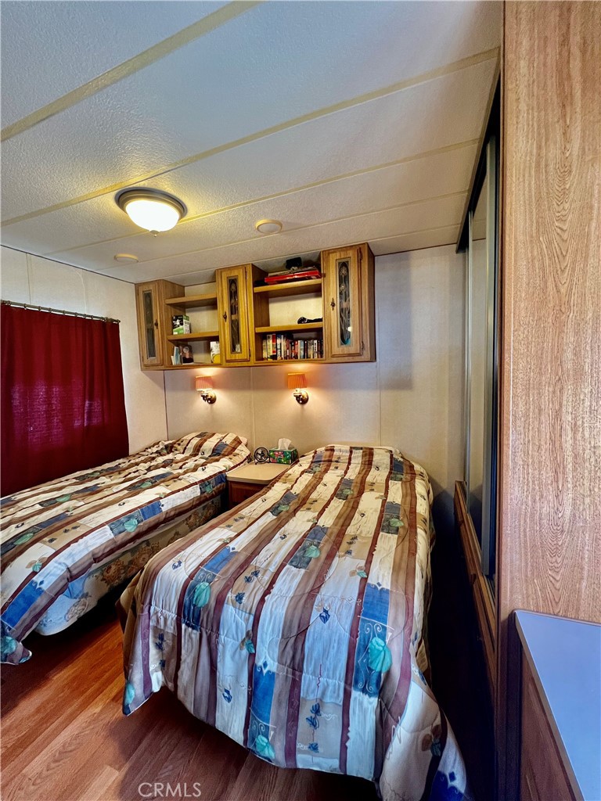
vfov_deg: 106.2
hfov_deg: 89.9
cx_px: 300
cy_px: 400
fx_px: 301
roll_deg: +2.6
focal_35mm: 13
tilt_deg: -4.0
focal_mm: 1.57
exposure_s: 1/60
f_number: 1.8
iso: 160
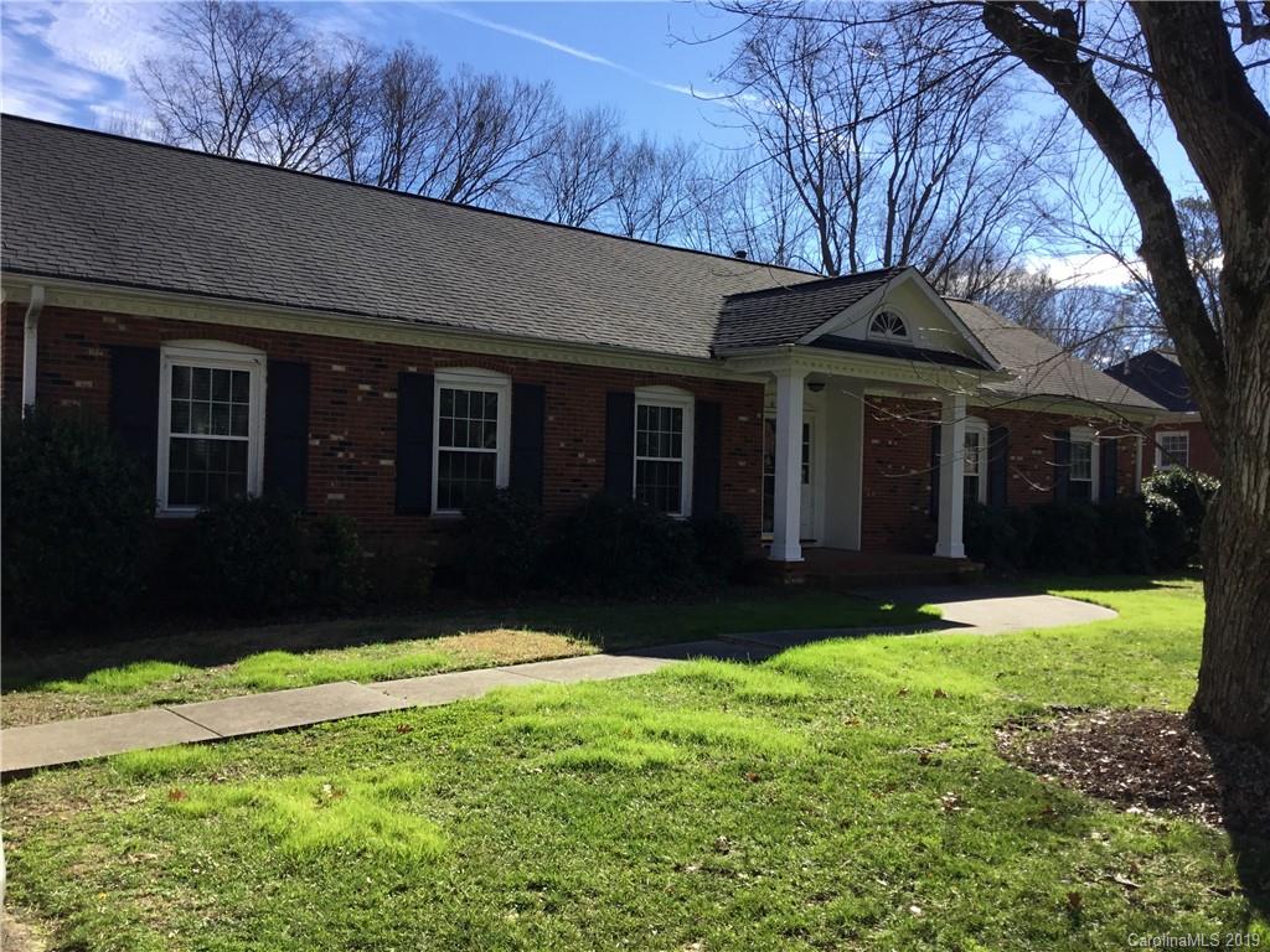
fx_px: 1137
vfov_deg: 45.4
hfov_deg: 58.4
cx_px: 635
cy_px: 476
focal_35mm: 31
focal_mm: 3.3
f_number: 2.4
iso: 25
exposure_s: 1/840
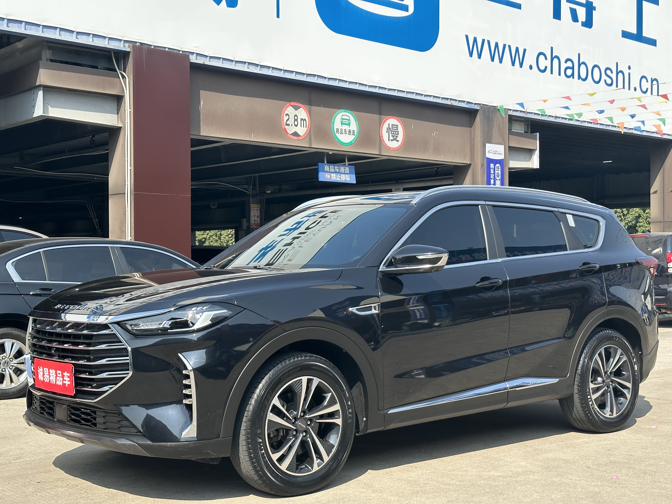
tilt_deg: -0.3
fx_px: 932
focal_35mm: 48
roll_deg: +0.3
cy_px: 252
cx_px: 336
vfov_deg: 30.3
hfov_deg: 39.7
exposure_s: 1/1517
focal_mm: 6.86
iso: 64
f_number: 1.78
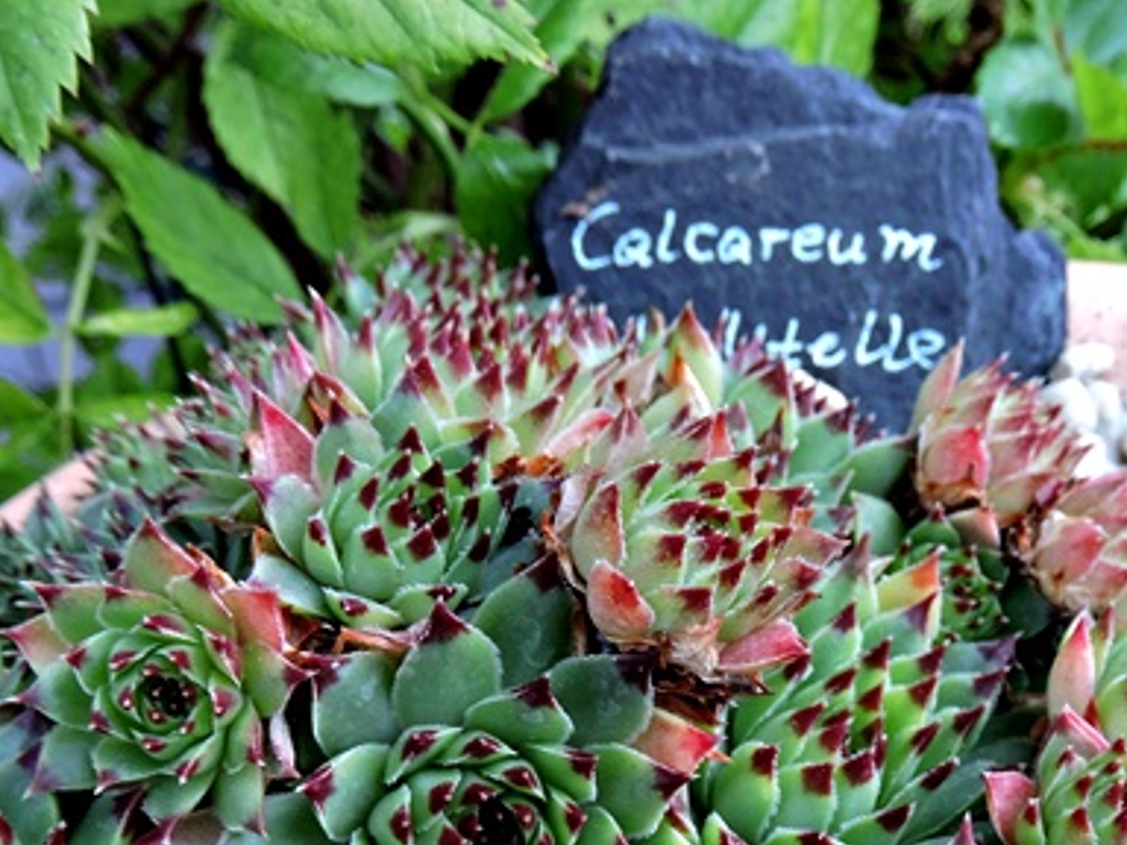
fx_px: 1628
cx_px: 737
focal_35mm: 50
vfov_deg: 27.4
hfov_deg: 37.8
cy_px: 845
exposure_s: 1/40
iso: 100
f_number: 3.3
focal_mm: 4.3
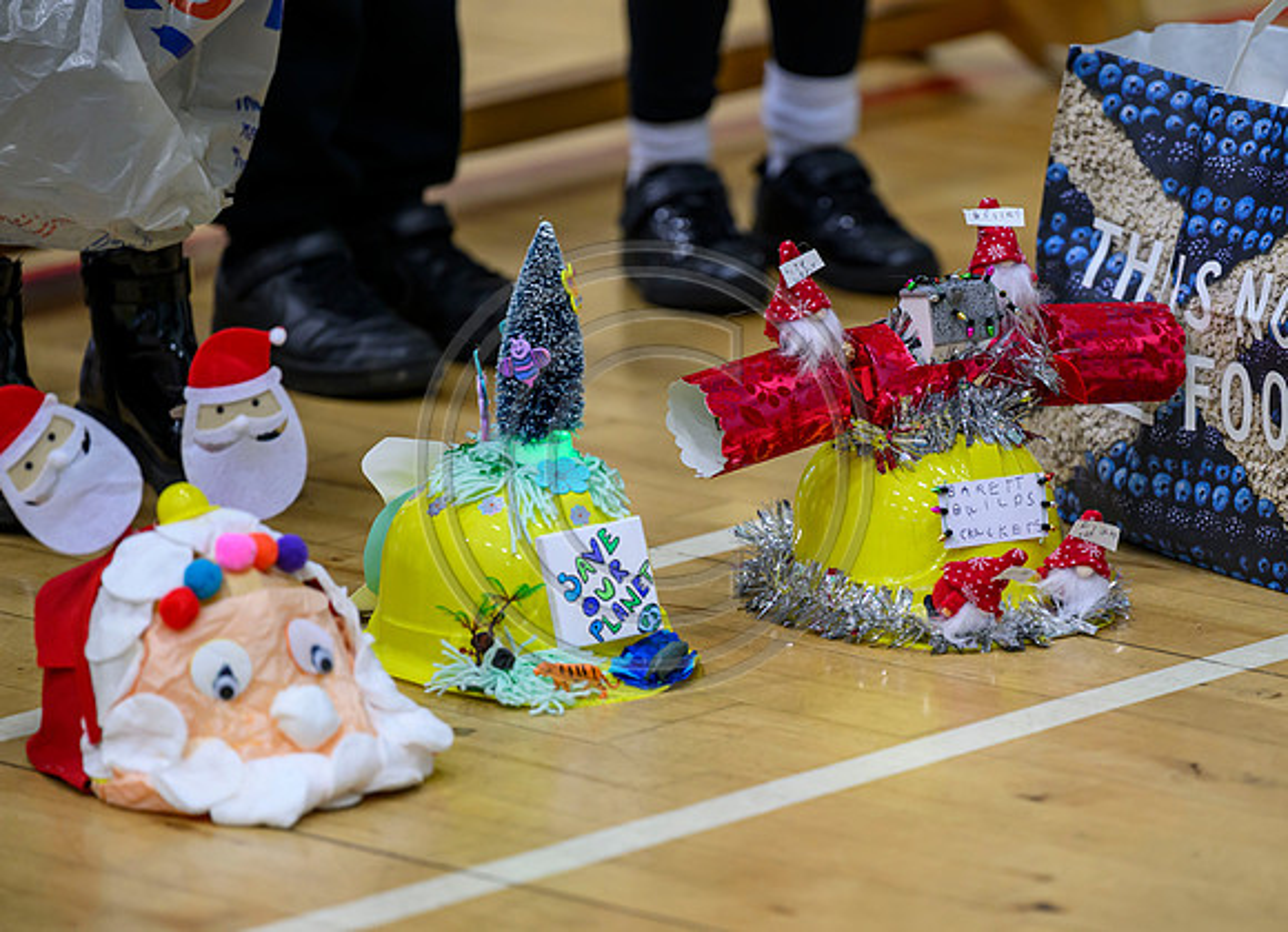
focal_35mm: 267
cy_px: 588
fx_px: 9805
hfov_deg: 7.5
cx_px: 882
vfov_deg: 5.4
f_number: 2.8
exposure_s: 1/160
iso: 1000
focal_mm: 200
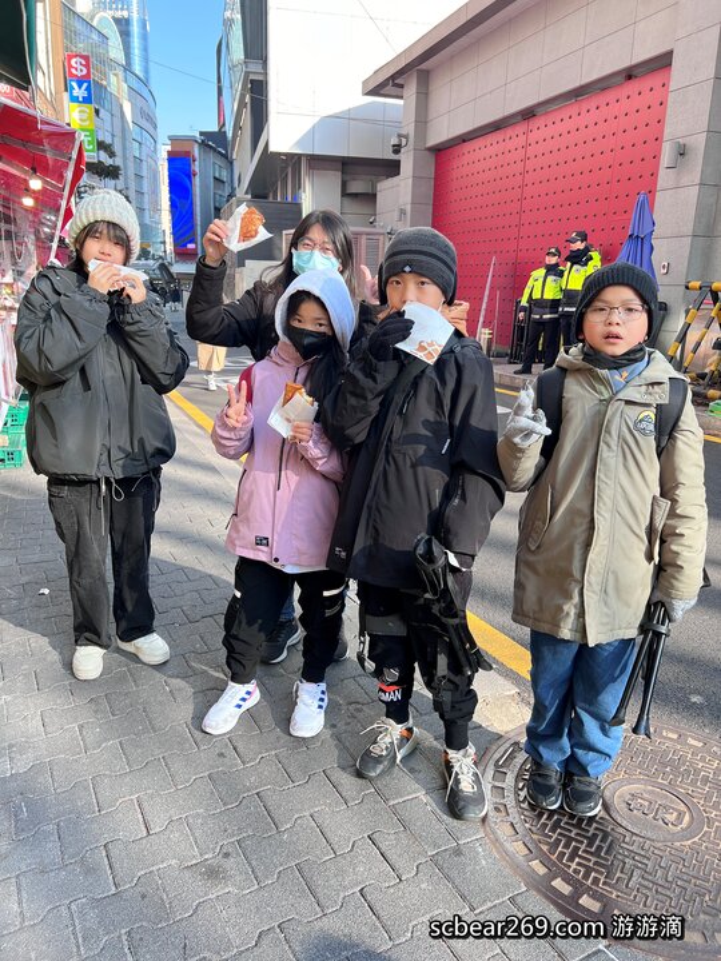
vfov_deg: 67.3
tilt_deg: -13.2
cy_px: 480
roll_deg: -2.1
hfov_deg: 53.1
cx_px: 360
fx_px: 722
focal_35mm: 26
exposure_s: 1/394
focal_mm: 5.7
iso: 50
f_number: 1.5
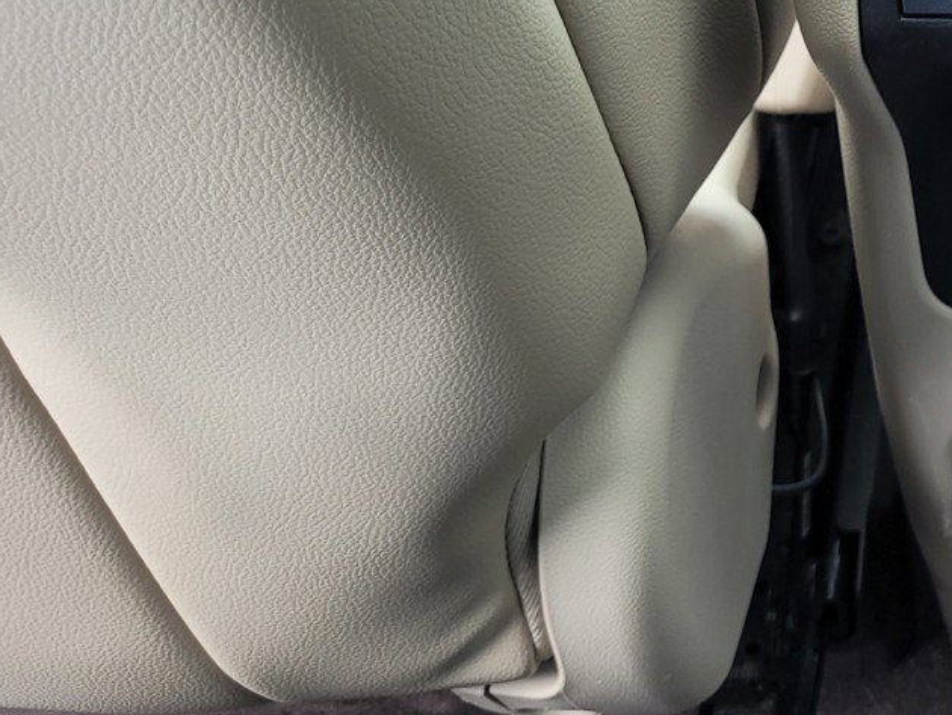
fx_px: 1816
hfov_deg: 25.7
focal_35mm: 66
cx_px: 1198
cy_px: 2
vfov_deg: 21.5
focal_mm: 5.4
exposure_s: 1/120
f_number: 1.8
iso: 80
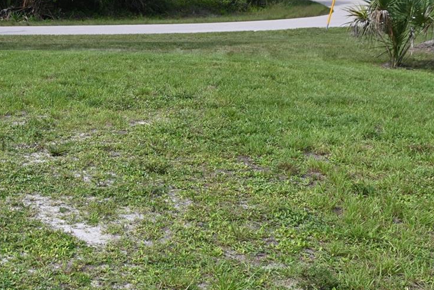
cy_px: 187
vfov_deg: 22.9
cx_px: 60
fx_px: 711
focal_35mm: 59
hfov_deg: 32.6
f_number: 7.1
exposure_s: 1/320
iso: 100
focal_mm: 18
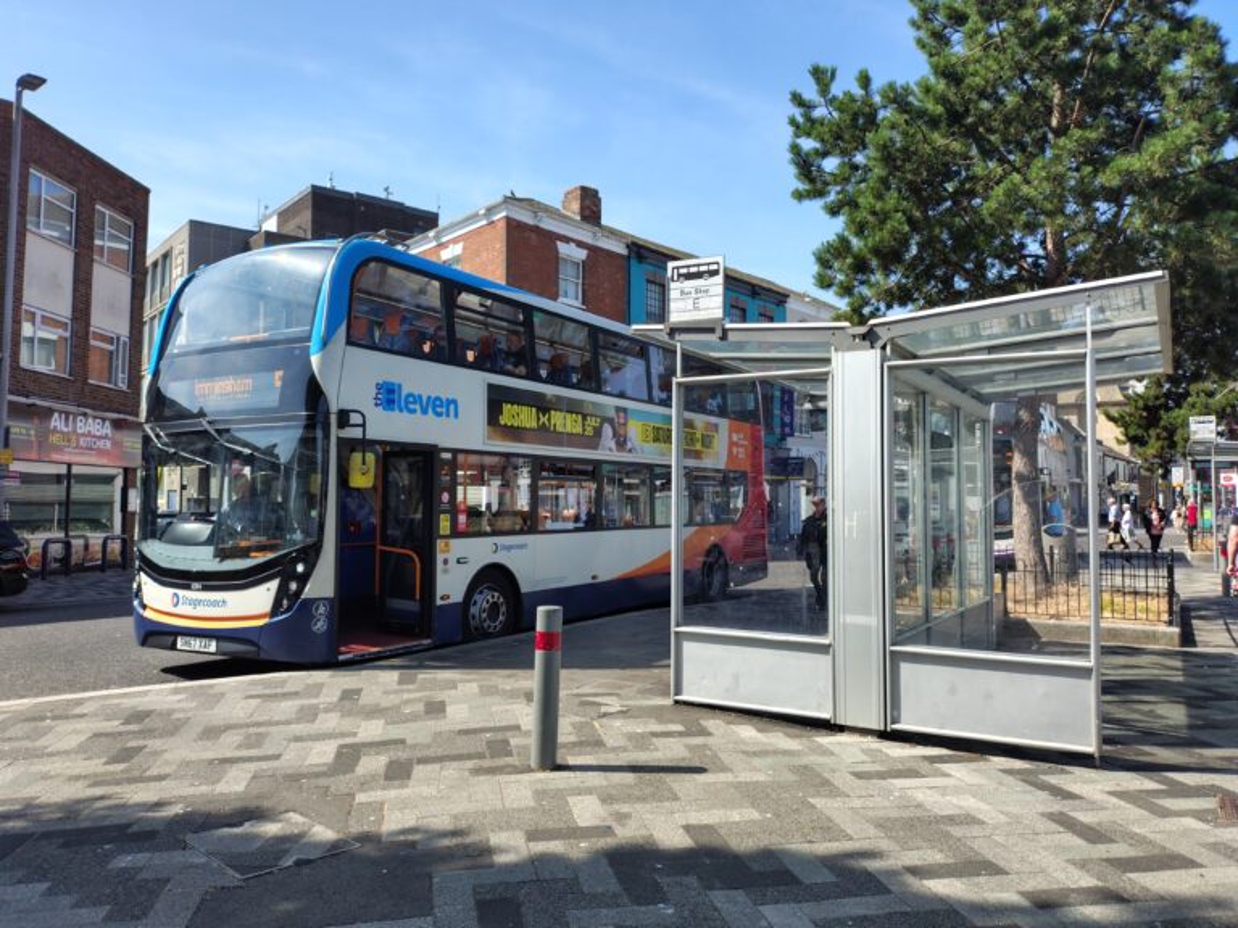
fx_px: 894
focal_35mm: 25
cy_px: 464
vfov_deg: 54.9
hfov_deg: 69.4
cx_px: 619
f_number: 1.7
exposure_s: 1/989
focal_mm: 4.71
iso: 143
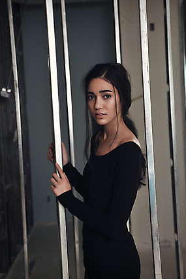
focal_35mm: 61
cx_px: 92
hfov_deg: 22.3
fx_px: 472
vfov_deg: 32.9
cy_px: 141
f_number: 5
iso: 640
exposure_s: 1/100
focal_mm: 58
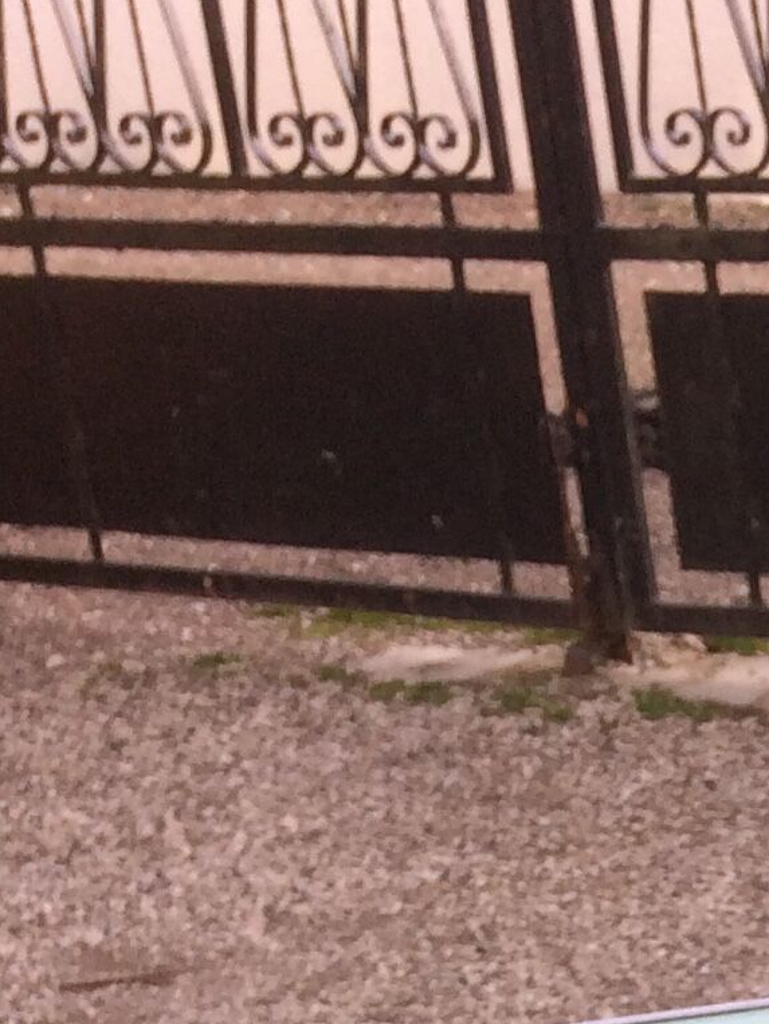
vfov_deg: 13.8
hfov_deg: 10.8
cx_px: 1577
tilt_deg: -28.5
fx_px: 3670
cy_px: 1947
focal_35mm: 124
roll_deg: +2.8
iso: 32
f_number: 2.2
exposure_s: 1/175
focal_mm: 4.15
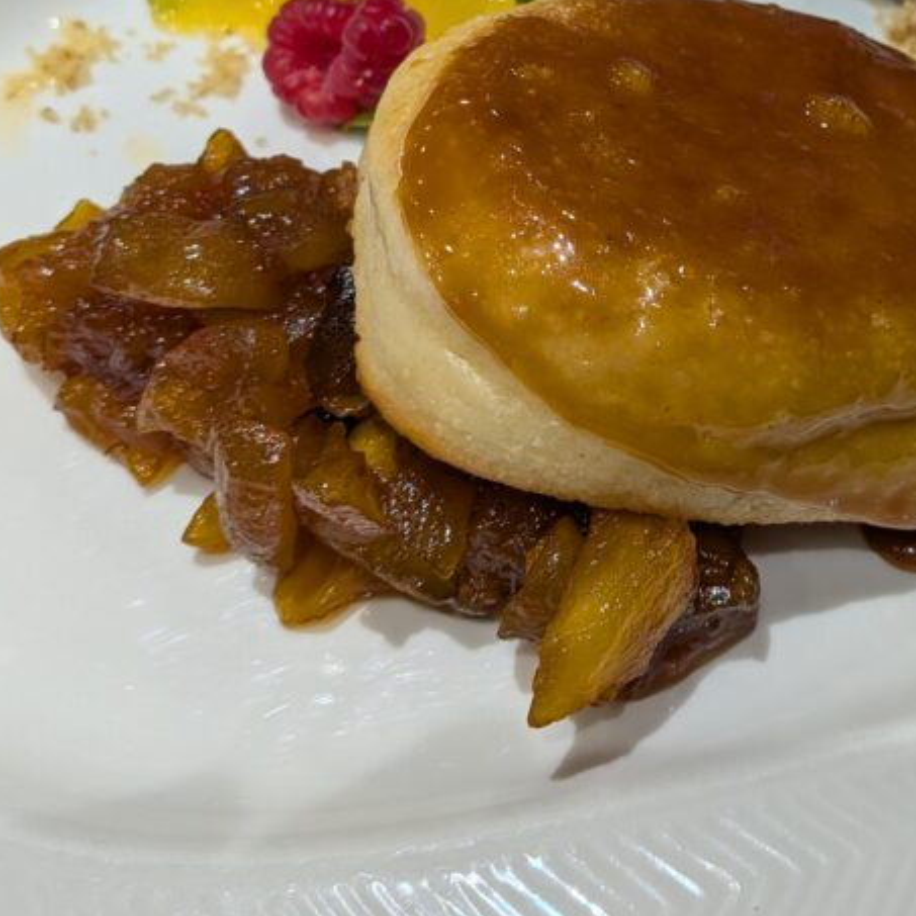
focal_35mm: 48
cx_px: 768
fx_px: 1437
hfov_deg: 34.0
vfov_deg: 34.1
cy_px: 158
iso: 31
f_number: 1.7
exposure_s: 1/24.8
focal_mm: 4.53
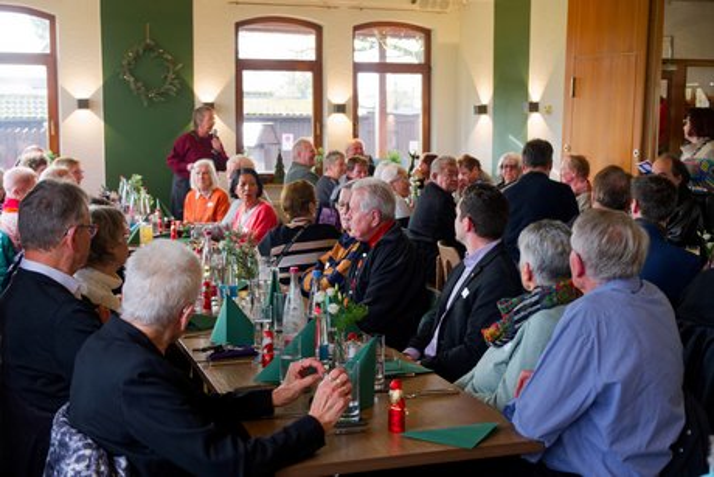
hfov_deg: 41.9
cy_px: 238
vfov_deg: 28.7
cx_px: 357
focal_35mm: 47
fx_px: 932
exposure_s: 1/50
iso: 1400
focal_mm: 47
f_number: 5.3
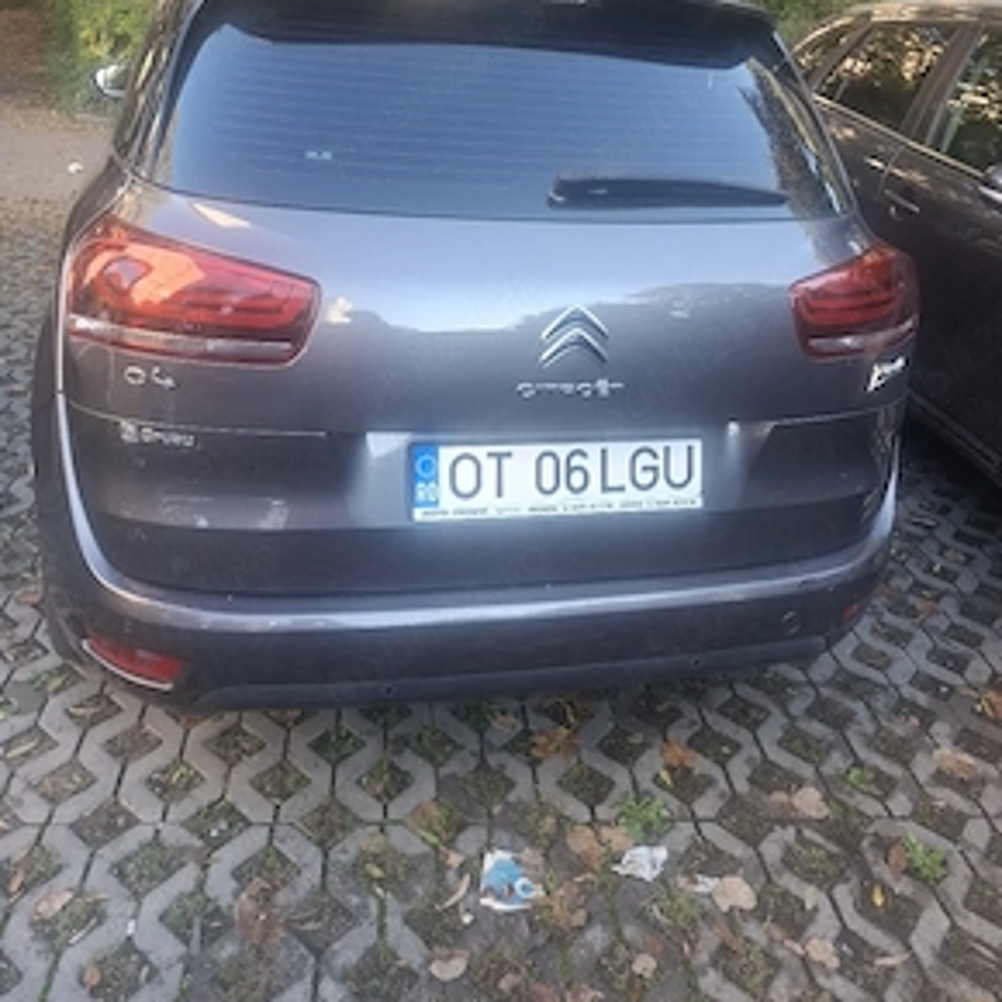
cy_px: 397
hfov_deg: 57.3
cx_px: 504
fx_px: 917
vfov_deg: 56.8
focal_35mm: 28
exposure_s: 1/100
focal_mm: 5.54
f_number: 1.8
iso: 64
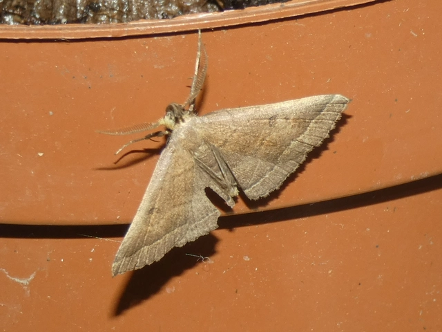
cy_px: 166
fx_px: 1532
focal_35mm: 120
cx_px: 221
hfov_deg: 16.4
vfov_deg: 12.3
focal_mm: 21.5
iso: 80
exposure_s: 1/60
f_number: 5.1
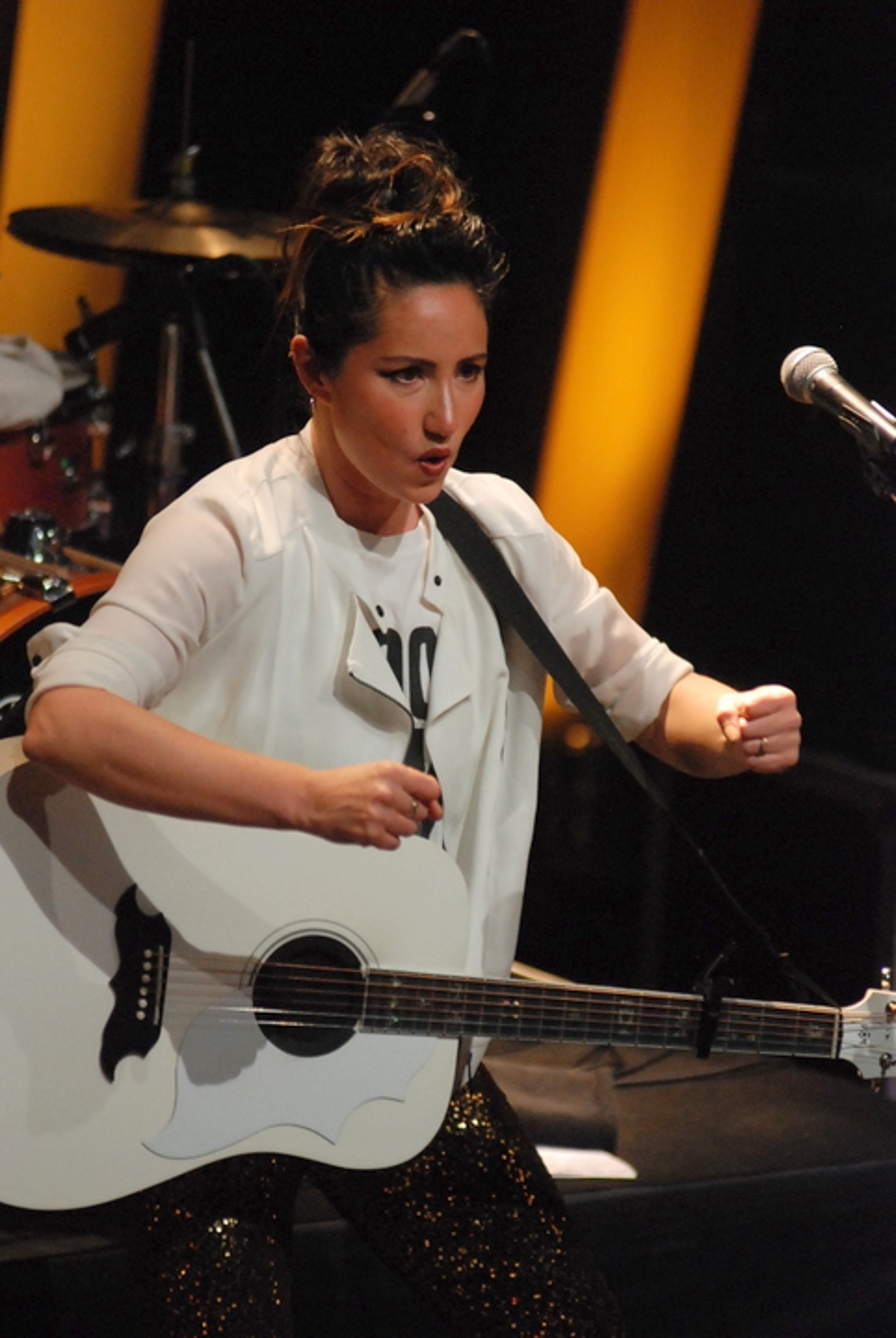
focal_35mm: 300
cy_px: 669
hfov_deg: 4.6
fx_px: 11167
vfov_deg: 6.9
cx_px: 448
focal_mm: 200
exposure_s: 1/640
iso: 1600
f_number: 2.8
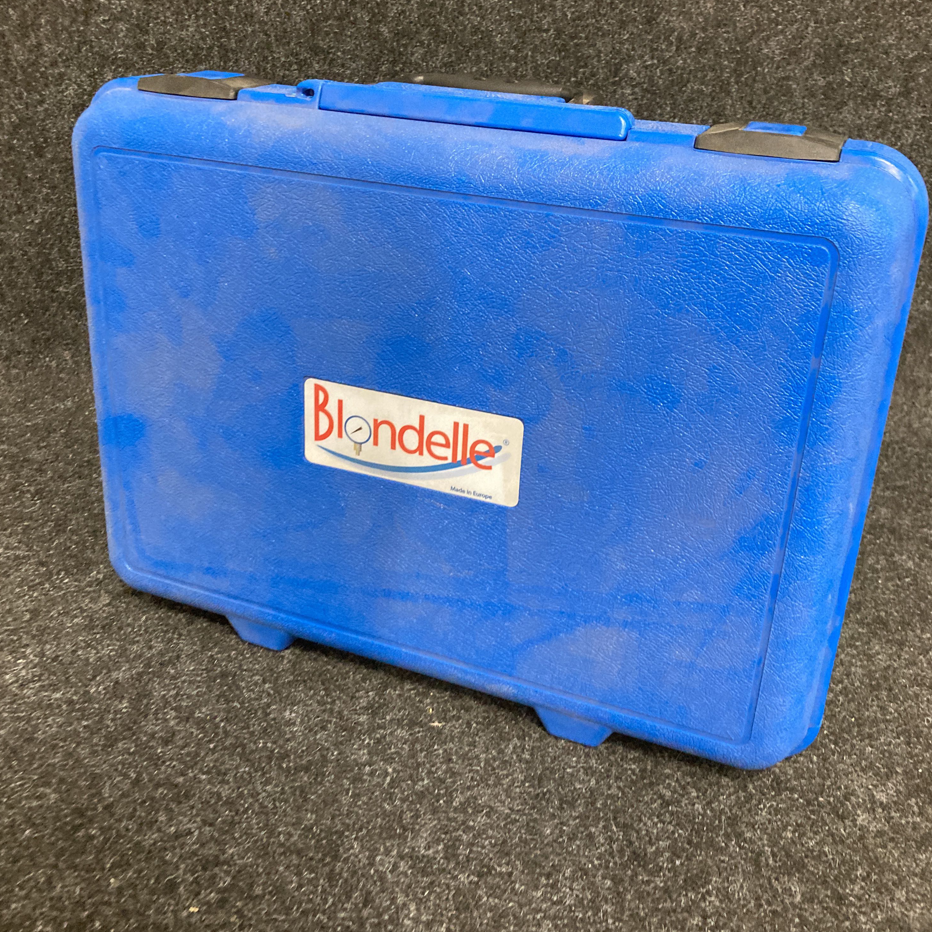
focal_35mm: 34
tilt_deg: -21.8
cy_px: 417
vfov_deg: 48.4
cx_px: 462
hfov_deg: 48.4
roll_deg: -3.4
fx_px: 1036
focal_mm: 3.99
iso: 400
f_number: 1.8
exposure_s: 1/37
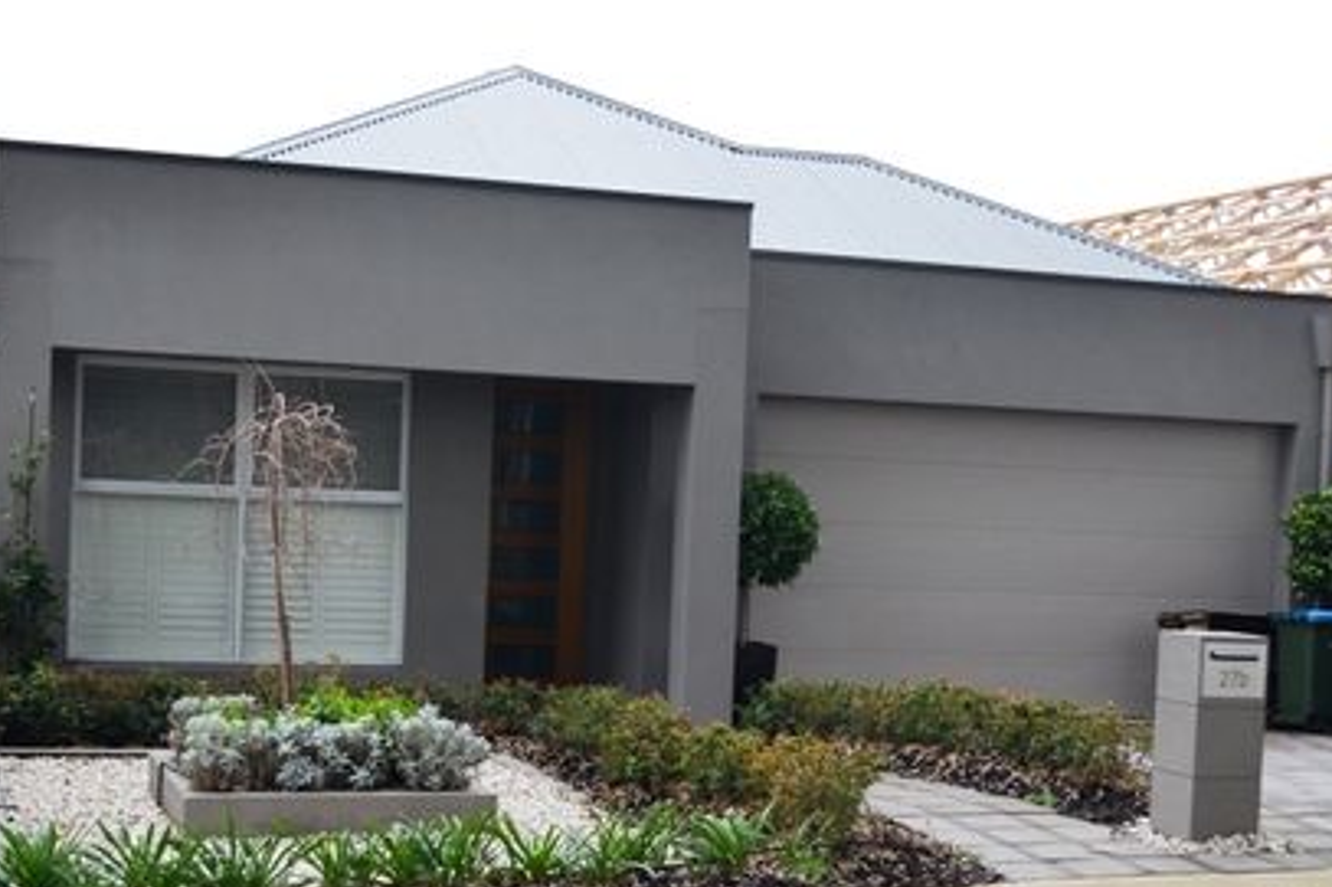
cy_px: 480
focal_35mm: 52
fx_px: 1923
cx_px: 622
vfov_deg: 26.0
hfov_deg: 38.2
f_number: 5
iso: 400
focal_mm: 30
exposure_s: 1/100
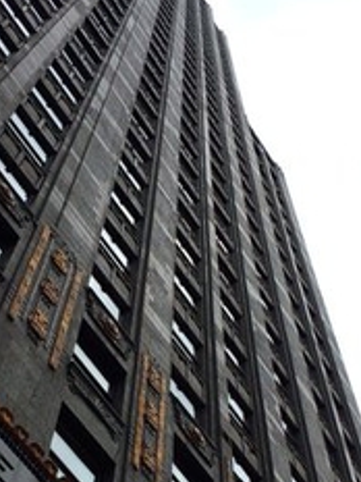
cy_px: 414
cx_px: 102
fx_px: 959
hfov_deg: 21.2
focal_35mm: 69
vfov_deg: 27.4
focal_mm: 4.12
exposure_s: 1/1414
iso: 40
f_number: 2.2
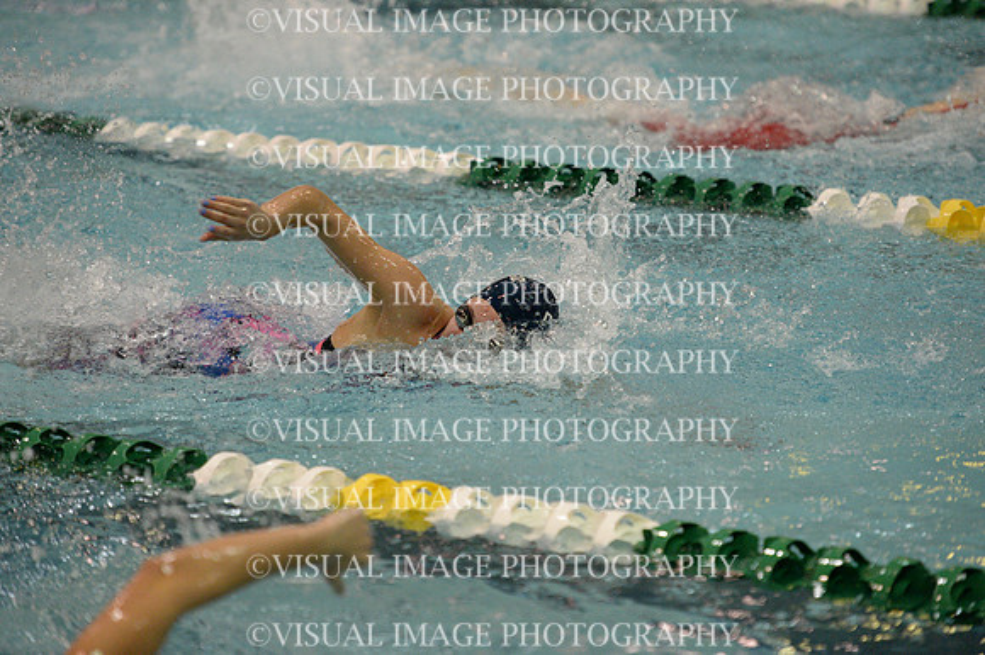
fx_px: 3965
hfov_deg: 14.2
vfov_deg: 9.5
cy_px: 328
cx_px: 492
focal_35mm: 145
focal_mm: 145
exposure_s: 1/800
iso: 6400
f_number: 2.8
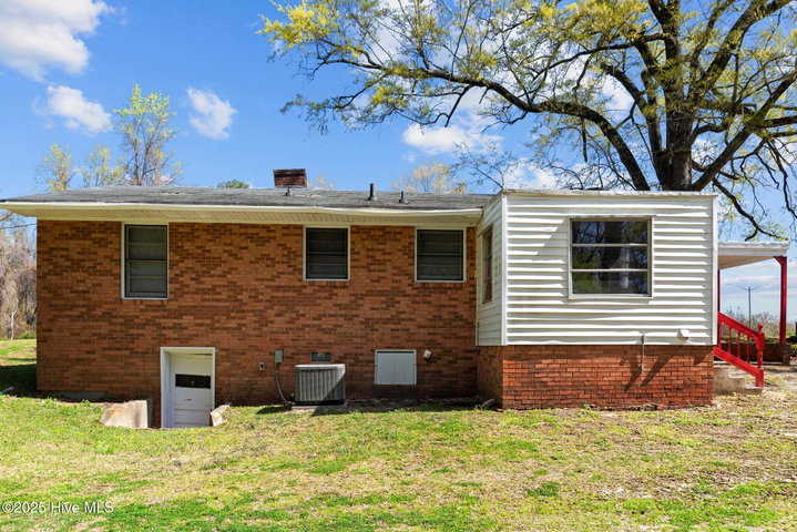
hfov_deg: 71.5
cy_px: 266
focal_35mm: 25
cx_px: 398
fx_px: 554
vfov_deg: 51.3
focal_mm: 25
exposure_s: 1/125
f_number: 8
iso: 100
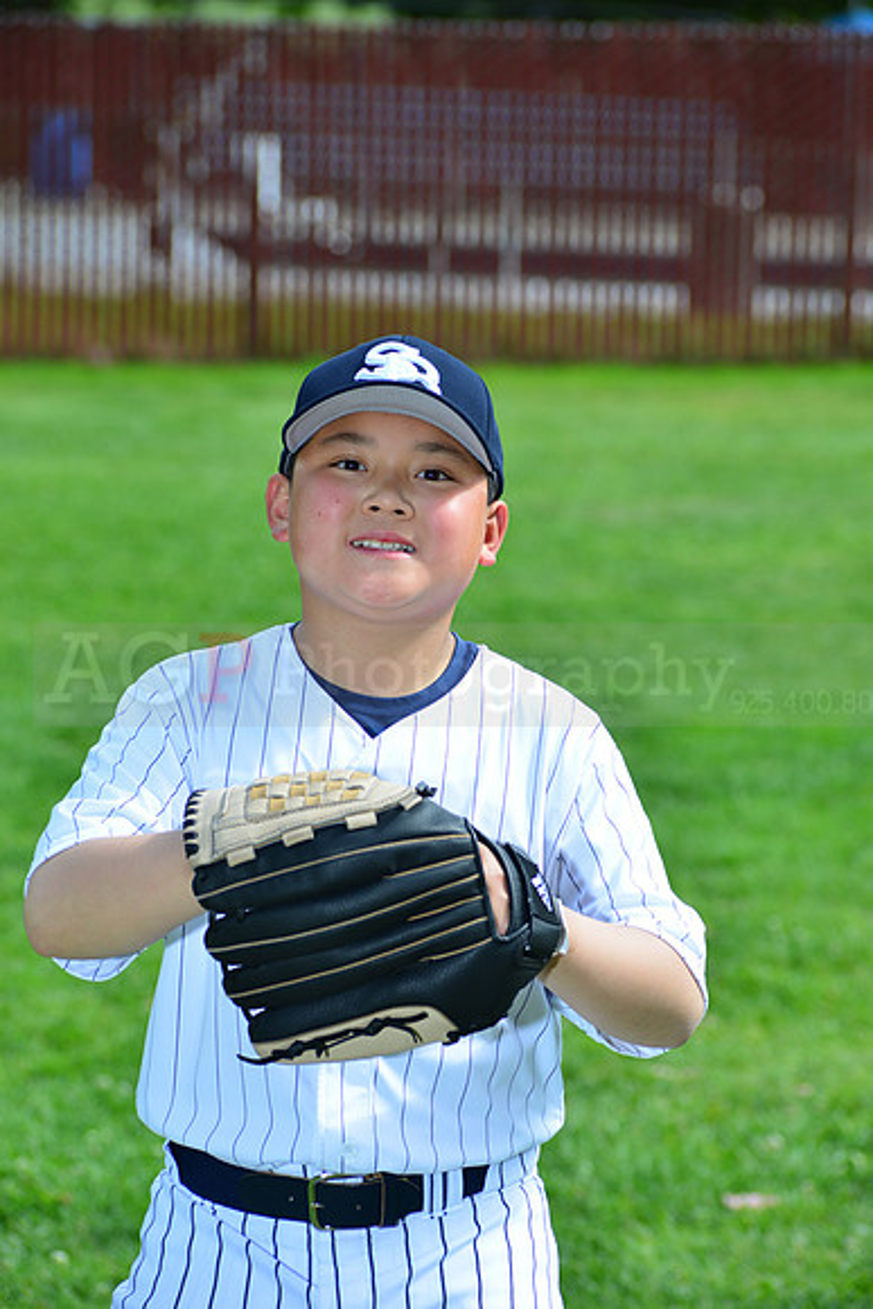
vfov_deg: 14.2
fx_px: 5271
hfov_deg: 9.5
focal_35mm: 145
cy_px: 654
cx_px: 436
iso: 160
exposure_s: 1/200
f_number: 8
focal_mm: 145
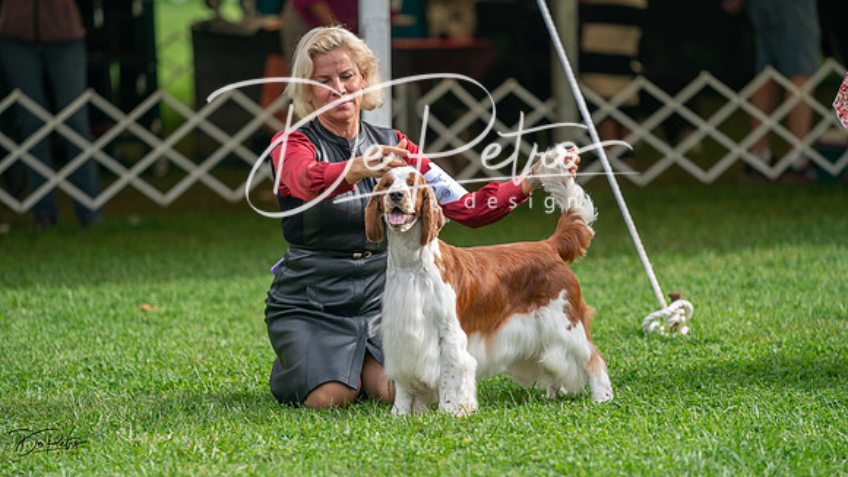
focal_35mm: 209
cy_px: 238
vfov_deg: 5.8
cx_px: 424
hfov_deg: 10.3
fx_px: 4710
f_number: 3.2
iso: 160
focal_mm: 200
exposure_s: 1/1000
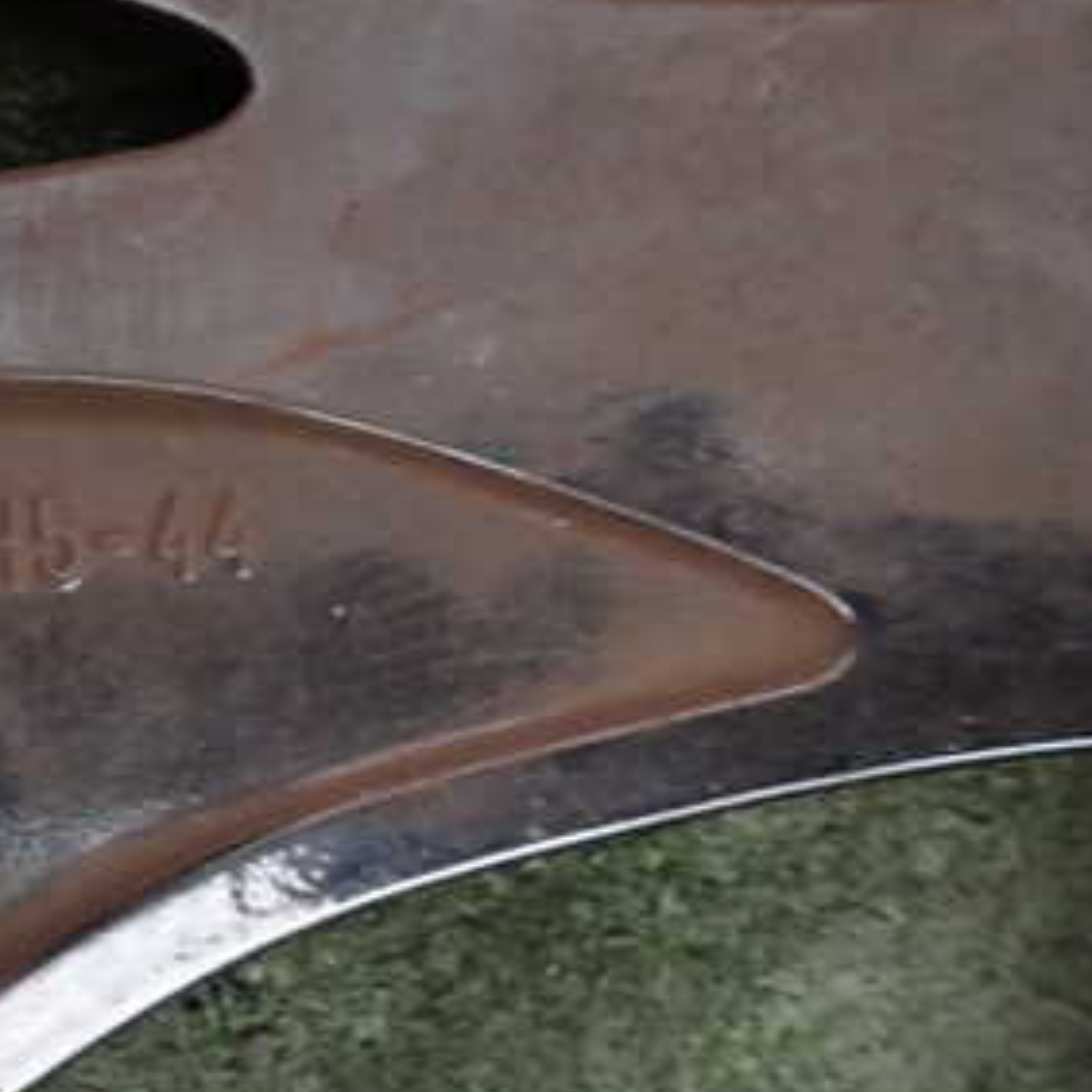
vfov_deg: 36.1
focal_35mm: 47
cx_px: 128
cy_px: 534
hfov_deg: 34.2
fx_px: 1677
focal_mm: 4.5
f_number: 2
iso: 800
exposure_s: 1/25
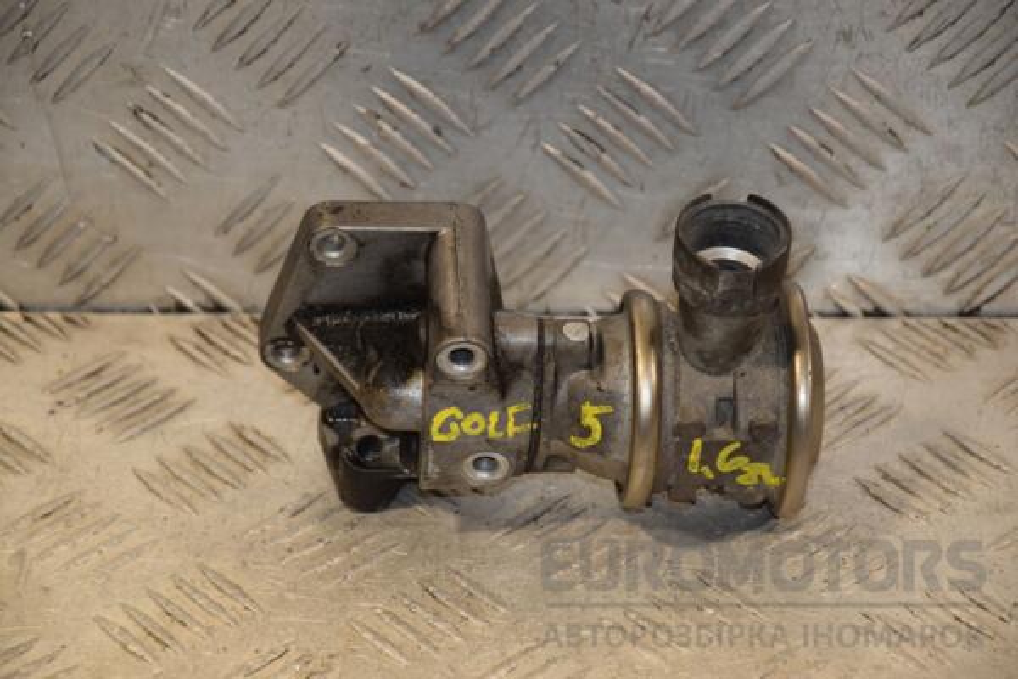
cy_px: 340
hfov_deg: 13.0
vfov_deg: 8.7
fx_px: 4453
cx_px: 509
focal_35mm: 158
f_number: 6.3
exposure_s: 1/200
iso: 800
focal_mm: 105
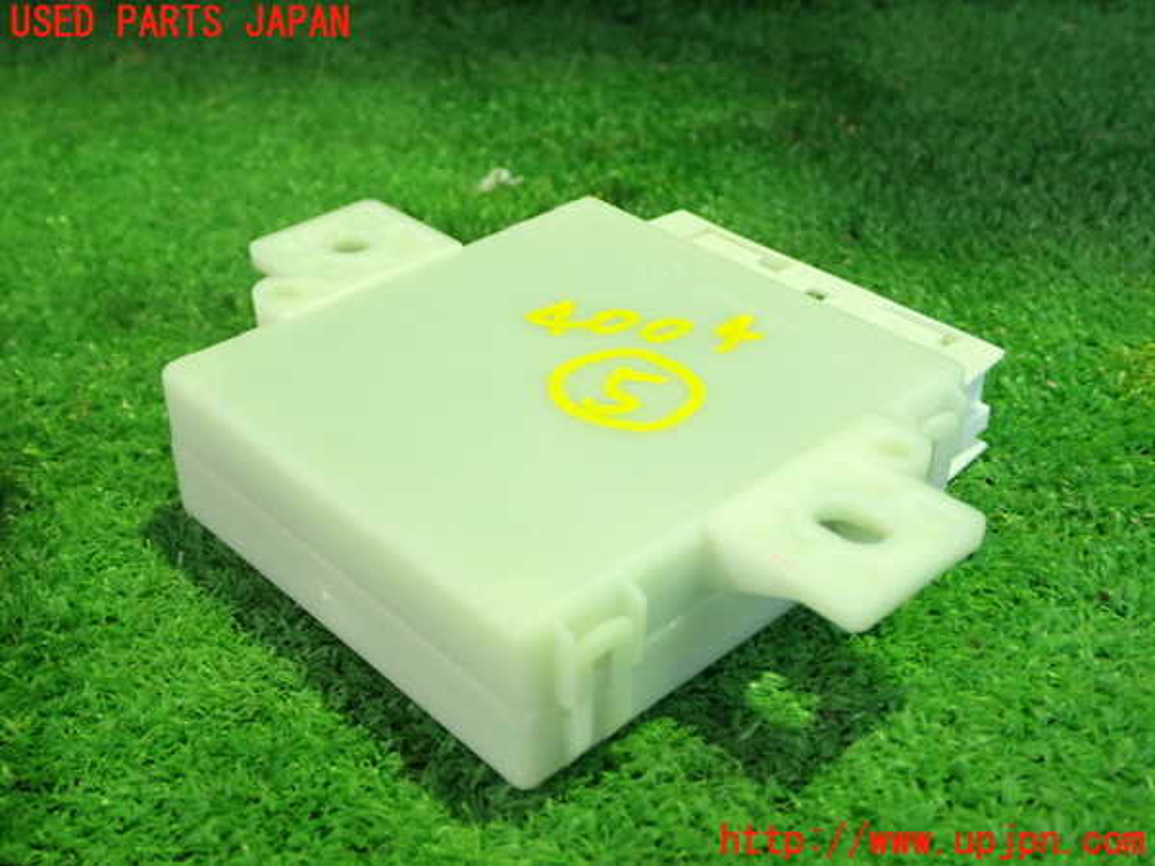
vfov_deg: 32.9
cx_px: 578
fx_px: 1468
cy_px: 433
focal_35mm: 44
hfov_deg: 42.9
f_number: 2.9
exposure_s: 1/25
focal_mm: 7.84
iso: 800
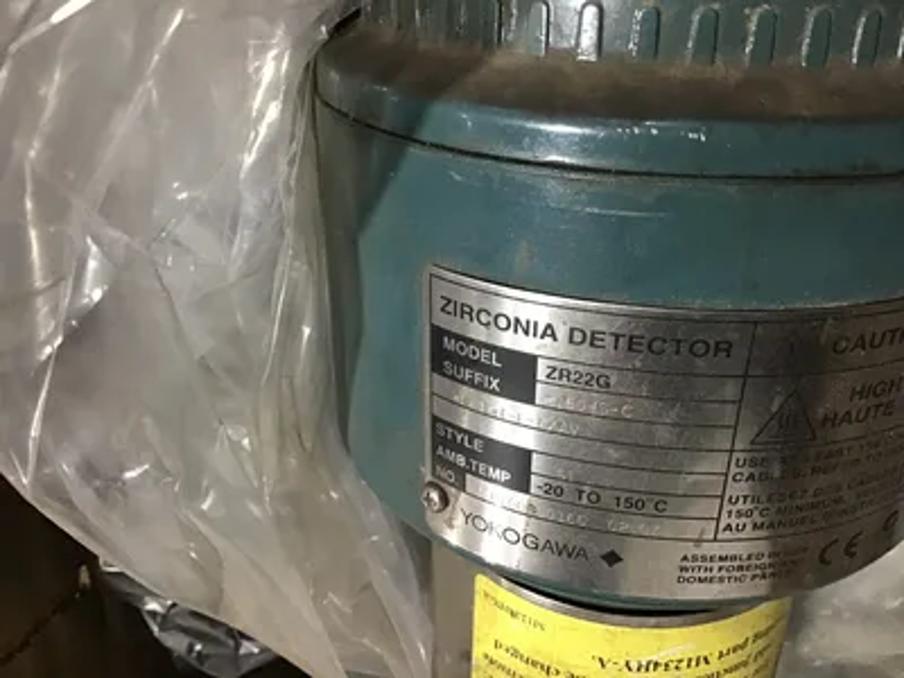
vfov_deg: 45.4
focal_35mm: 31
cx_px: 452
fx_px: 810
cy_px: 339
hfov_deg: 58.4
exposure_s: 1/15
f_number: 2.4
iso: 200
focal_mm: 3.3
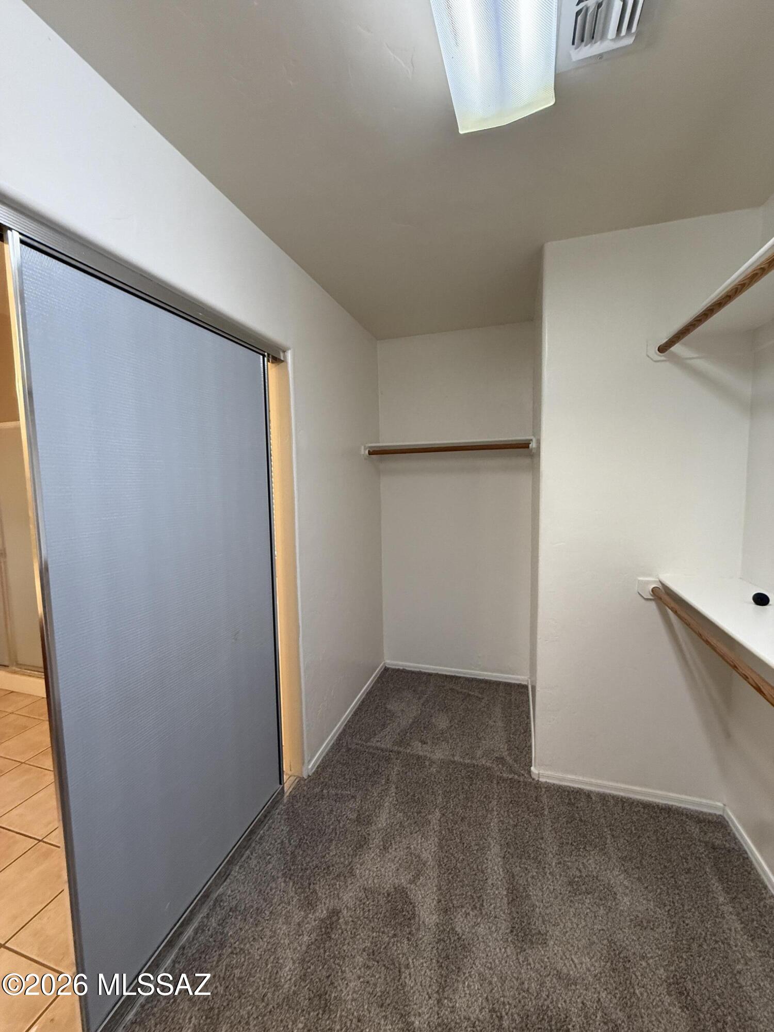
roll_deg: +2.8
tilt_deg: -2.7
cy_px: 516
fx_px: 417
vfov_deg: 102.1
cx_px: 387
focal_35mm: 14
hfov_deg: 85.7
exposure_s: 1/120
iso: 320
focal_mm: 2.22
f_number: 2.2
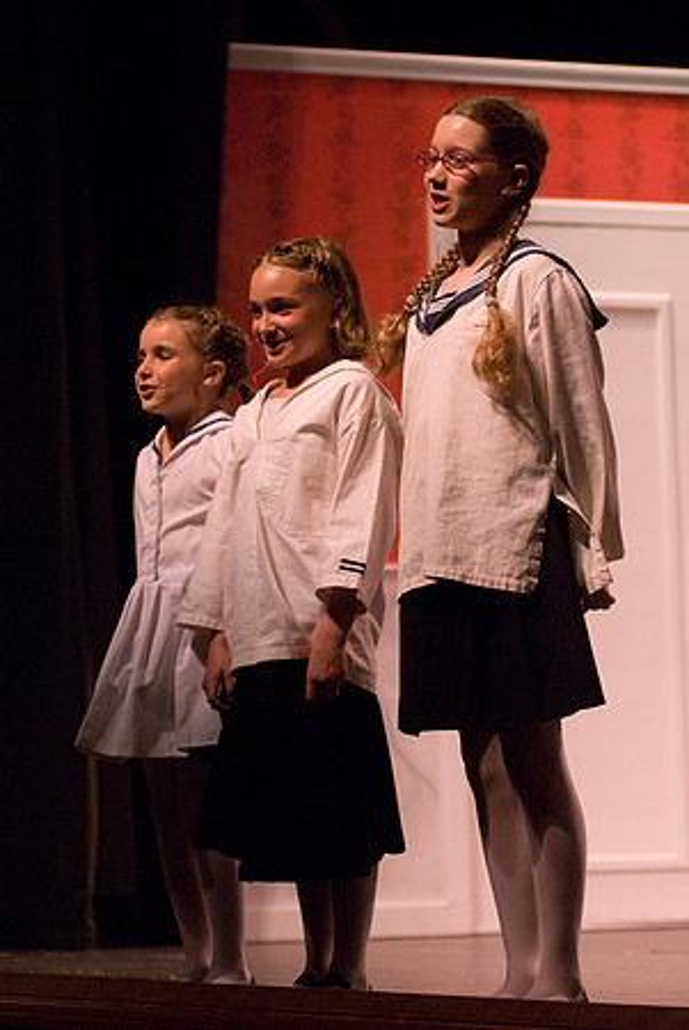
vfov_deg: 17.0
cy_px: 515
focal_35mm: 120
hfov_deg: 11.4
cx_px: 344
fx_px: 3437
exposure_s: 1/200
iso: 1600
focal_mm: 80
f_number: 2.8
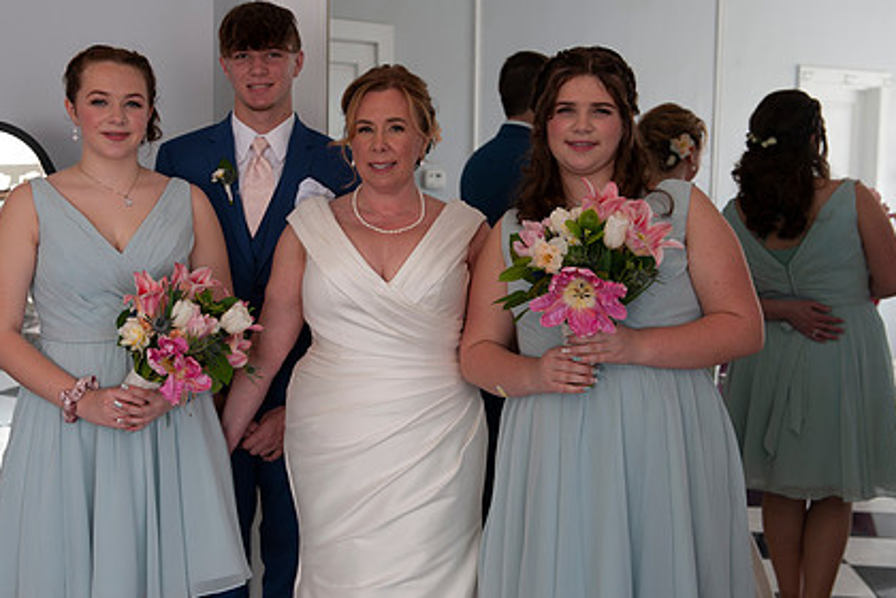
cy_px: 316
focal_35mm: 58
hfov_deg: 34.4
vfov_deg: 23.4
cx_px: 358
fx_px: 1443
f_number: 4.5
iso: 125
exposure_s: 1/60
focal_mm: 42
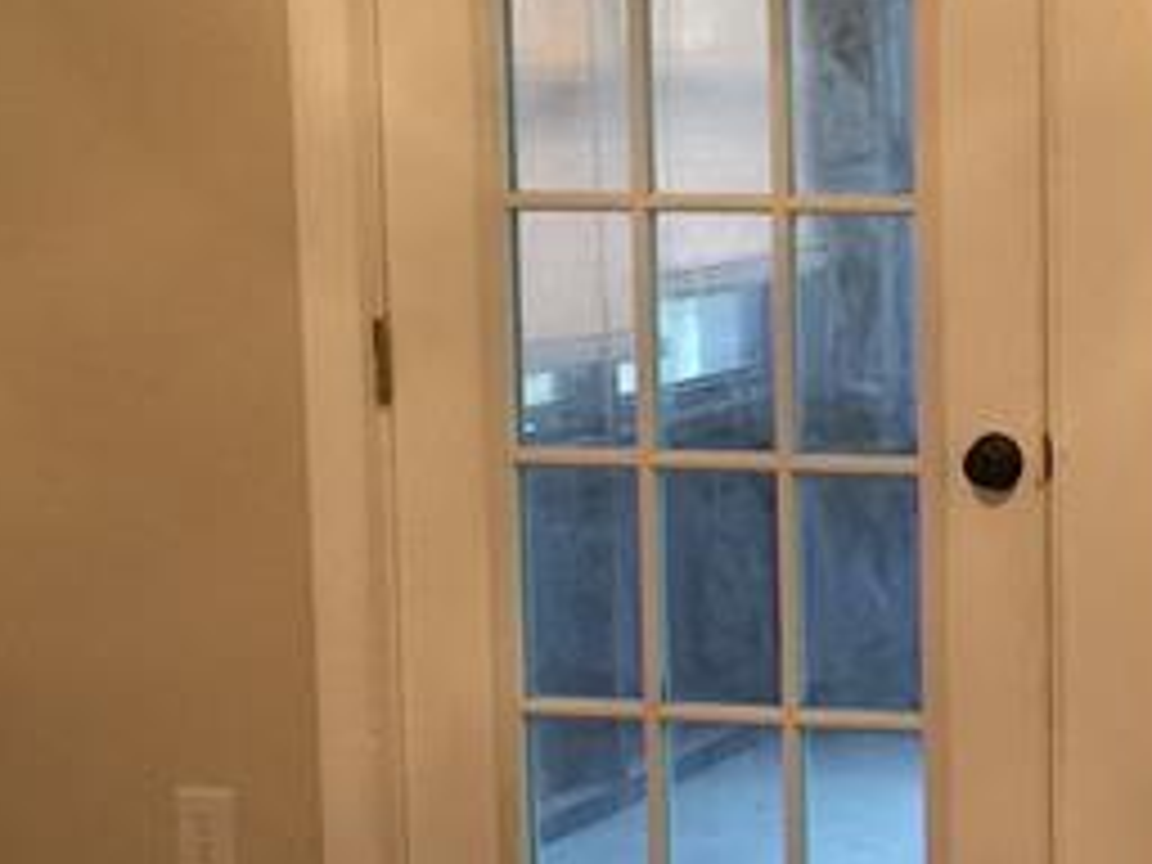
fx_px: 3860
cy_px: 621
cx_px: 1260
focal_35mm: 116
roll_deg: -0.1
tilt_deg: -9.1
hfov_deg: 16.5
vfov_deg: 12.7
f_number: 2.2
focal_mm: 4.15
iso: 100
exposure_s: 1/10
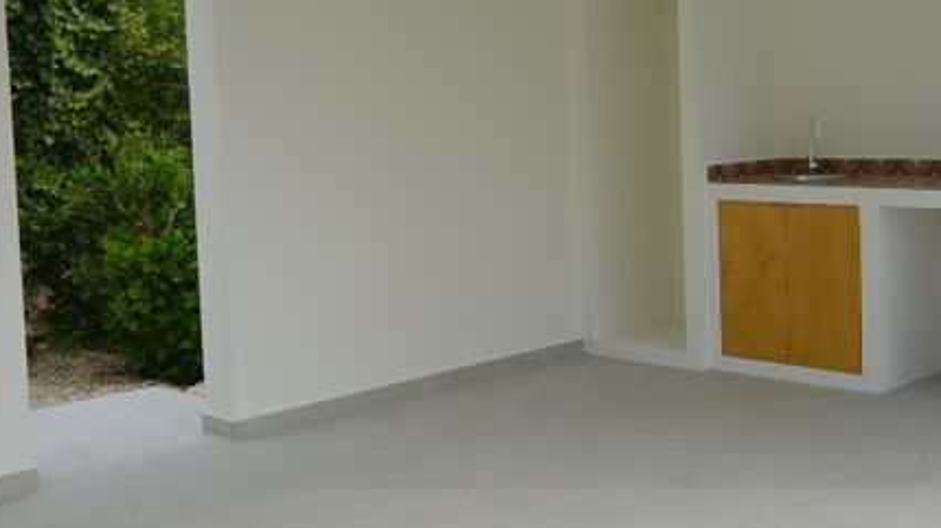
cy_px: 182
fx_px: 1247
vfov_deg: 23.8
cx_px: 530
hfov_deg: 41.3
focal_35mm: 50
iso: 100
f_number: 3.5
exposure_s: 1/640
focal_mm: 11
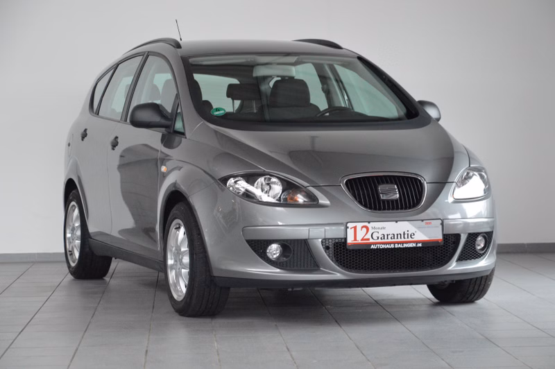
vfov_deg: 13.0
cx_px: 278
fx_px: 1617
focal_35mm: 105
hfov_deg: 19.5
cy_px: 184
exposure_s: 1/60
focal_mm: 70
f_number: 5.3
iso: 2200
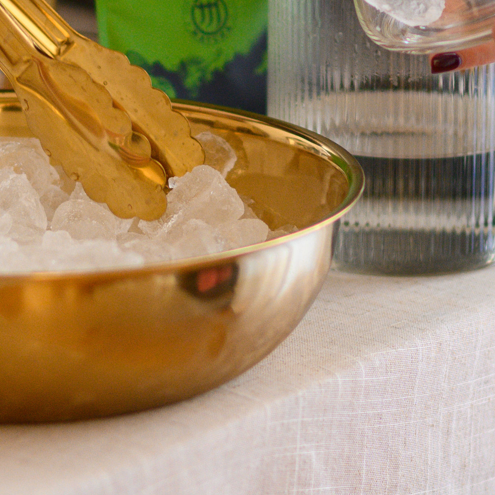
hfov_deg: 6.0
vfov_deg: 6.0
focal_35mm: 293
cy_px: 158
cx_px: 129
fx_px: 4740
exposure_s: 1/200
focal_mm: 85
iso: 800
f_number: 1.8
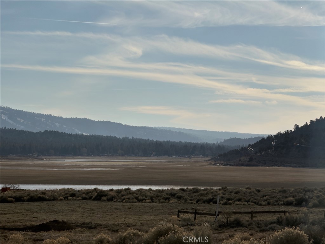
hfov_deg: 16.4
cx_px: 162
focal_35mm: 120
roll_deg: -0.4
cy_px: 122
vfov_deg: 12.3
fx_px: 1127
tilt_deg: +1.6
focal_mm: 15.66
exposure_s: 1/6289
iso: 40
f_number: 2.8
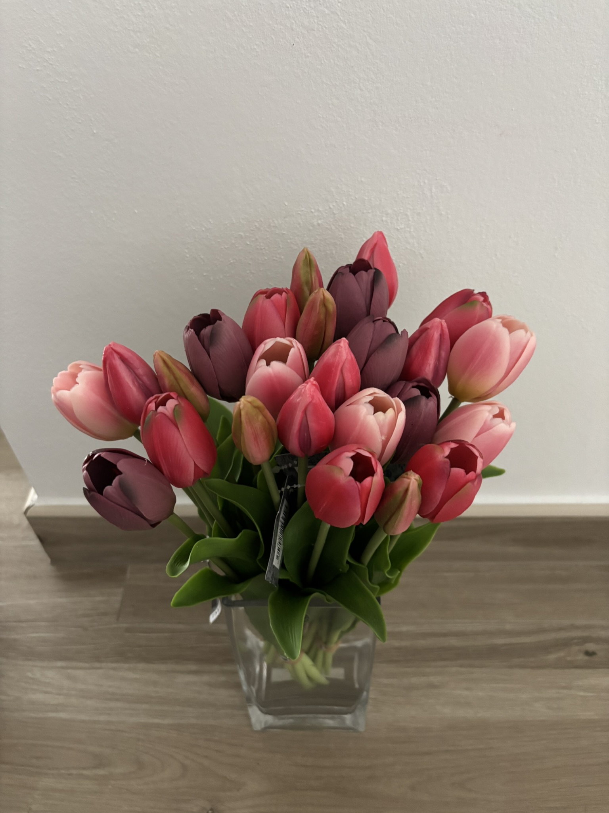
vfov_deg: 67.3
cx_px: 304
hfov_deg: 53.1
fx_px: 610
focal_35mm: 26
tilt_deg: -45.2
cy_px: 406
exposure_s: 1/35
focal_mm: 5.96
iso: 640
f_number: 1.6
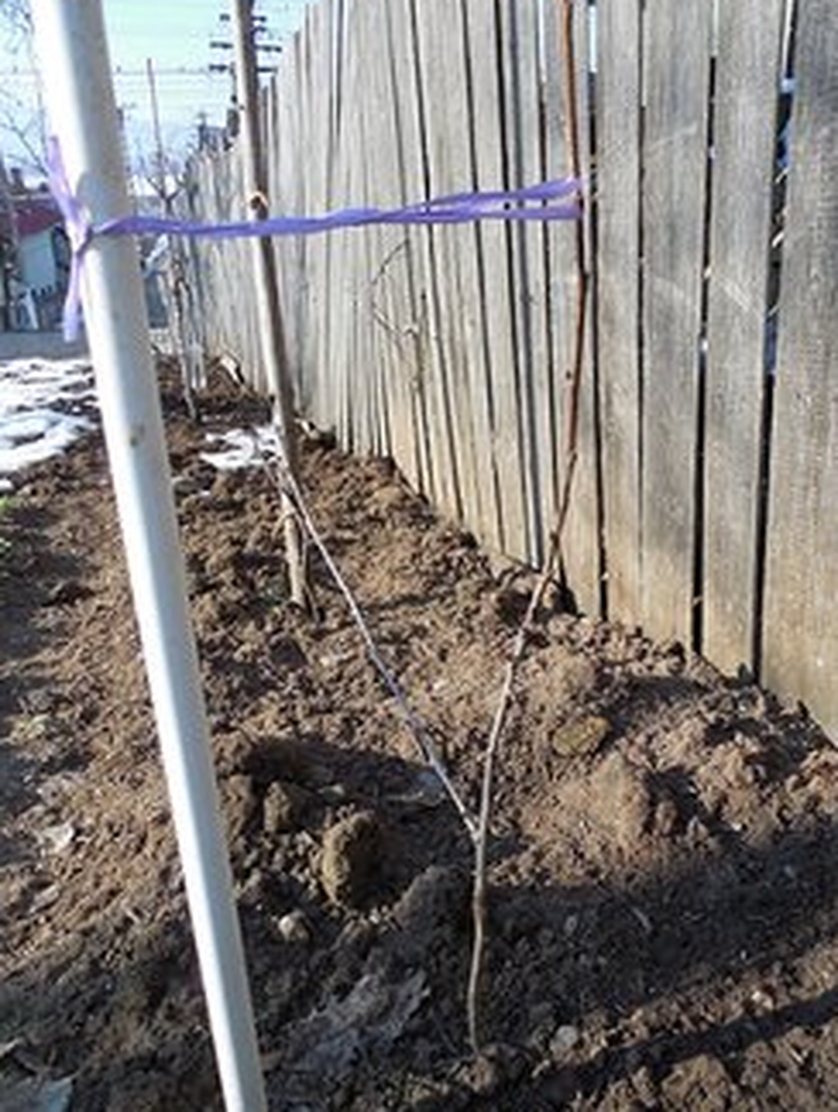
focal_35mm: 27
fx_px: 869
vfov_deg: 65.2
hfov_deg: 51.4
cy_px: 549
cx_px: 445
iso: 125
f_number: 3.3
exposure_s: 1/400
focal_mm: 4.5
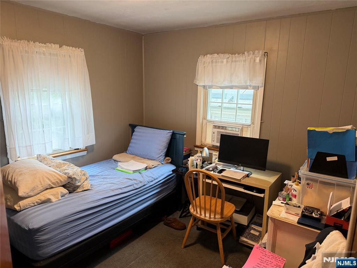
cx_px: 178
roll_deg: -1.2
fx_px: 248
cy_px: 134
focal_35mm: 24
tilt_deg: -11.4
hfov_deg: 71.6
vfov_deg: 56.8
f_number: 1.78
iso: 200
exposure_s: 1/60
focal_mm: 6.76
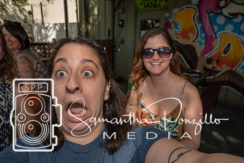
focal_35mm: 26
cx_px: 122
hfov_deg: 70.4
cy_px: 82
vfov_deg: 50.4
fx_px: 173
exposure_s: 1/200
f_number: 5
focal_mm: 17
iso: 100
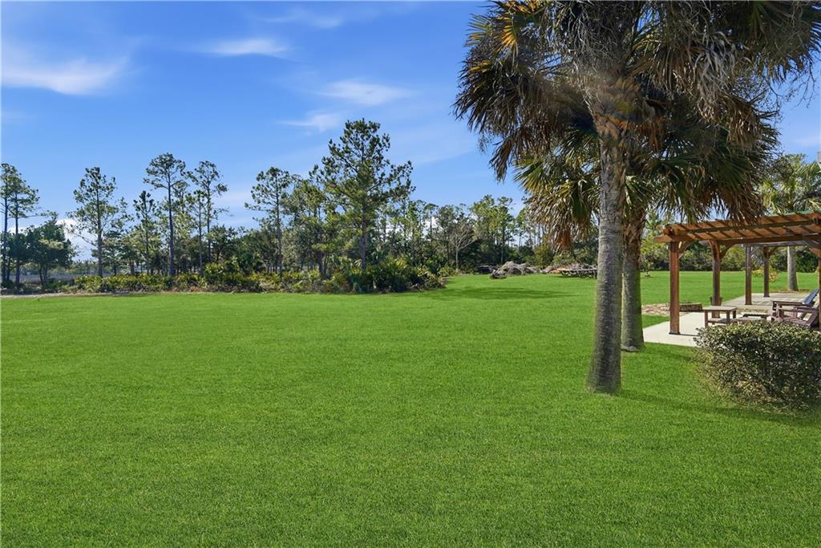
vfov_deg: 73.8
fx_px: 365
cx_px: 410
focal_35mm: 16
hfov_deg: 96.7
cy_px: 274
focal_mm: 16
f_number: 9
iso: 320
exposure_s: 1/2500
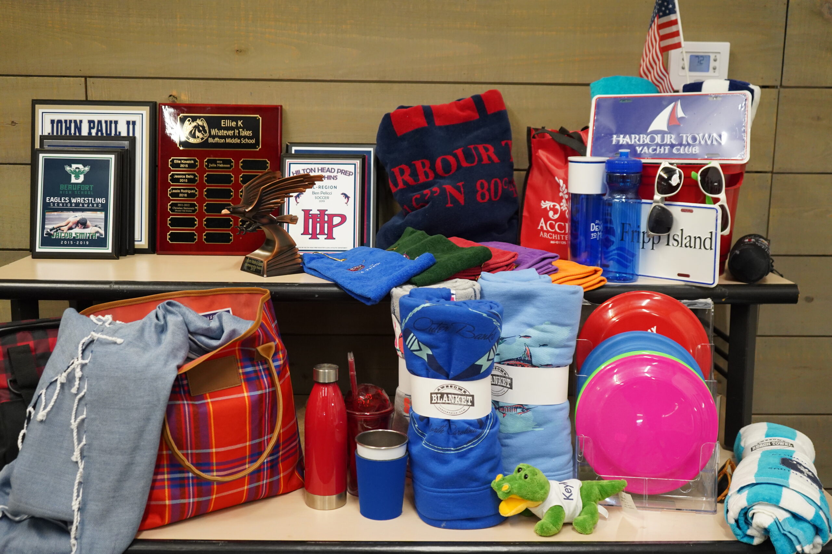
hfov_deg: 49.6
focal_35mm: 39
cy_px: 277
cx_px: 416
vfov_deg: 34.2
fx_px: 901
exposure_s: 1/160
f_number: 4
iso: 4000
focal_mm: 39
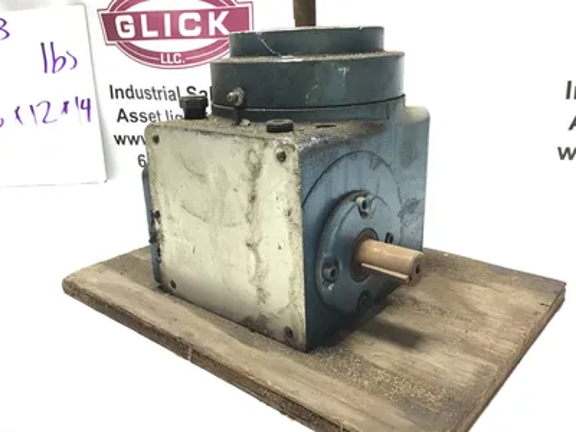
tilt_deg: -17.5
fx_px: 516
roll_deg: +2.8
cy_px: 216
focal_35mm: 31
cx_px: 288
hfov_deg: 58.4
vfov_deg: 45.4
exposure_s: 1/30
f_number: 2.4
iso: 25
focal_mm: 3.3
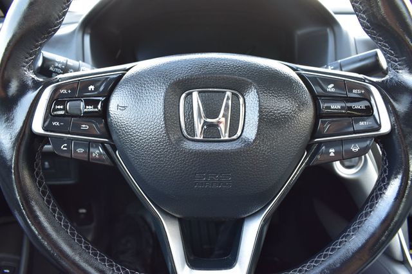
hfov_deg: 67.4
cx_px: 206
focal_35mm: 27
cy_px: 137
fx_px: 309
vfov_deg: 47.9
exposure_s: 1/15
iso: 560
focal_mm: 18
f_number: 6.3
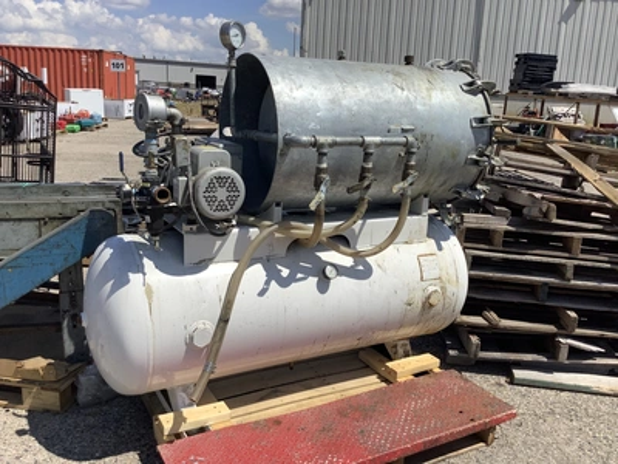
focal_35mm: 31
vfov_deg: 45.4
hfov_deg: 58.4
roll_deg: -2.4
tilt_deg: -14.2
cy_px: 232
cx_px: 309
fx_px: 553
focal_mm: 3.3
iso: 25
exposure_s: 1/2398
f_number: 2.4
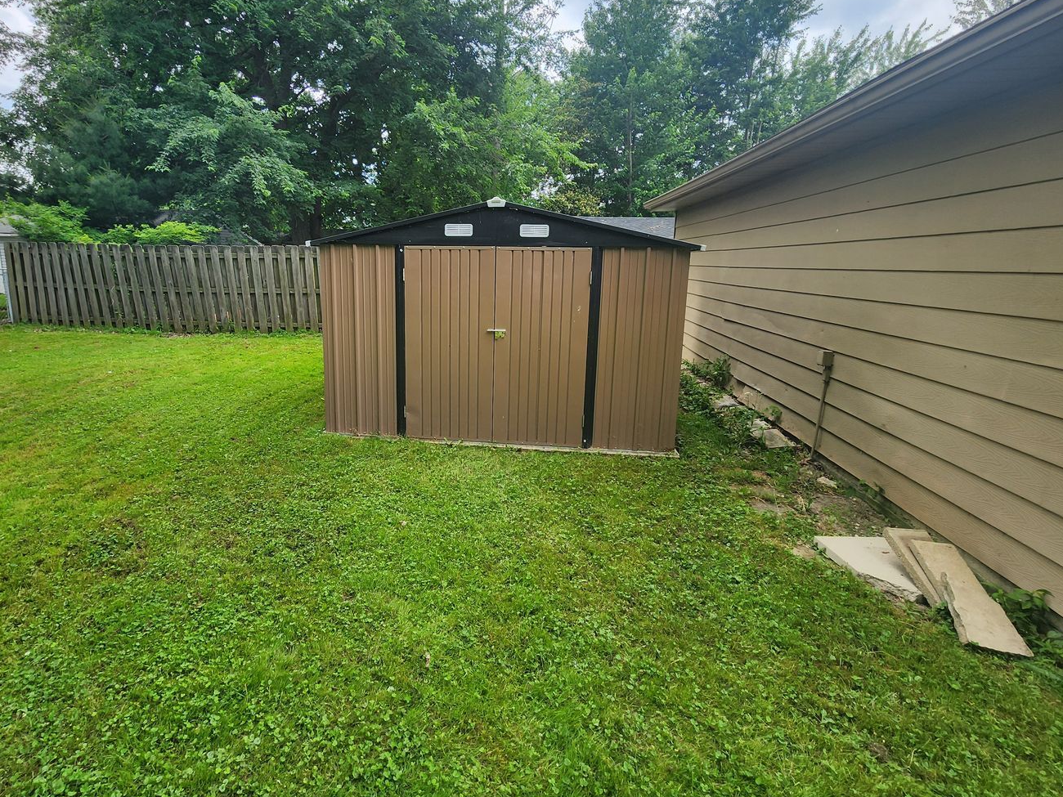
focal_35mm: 15
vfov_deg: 81.3
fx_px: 461
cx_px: 482
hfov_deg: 97.9
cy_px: 346
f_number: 2.2
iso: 50
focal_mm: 2.2
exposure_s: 1/554
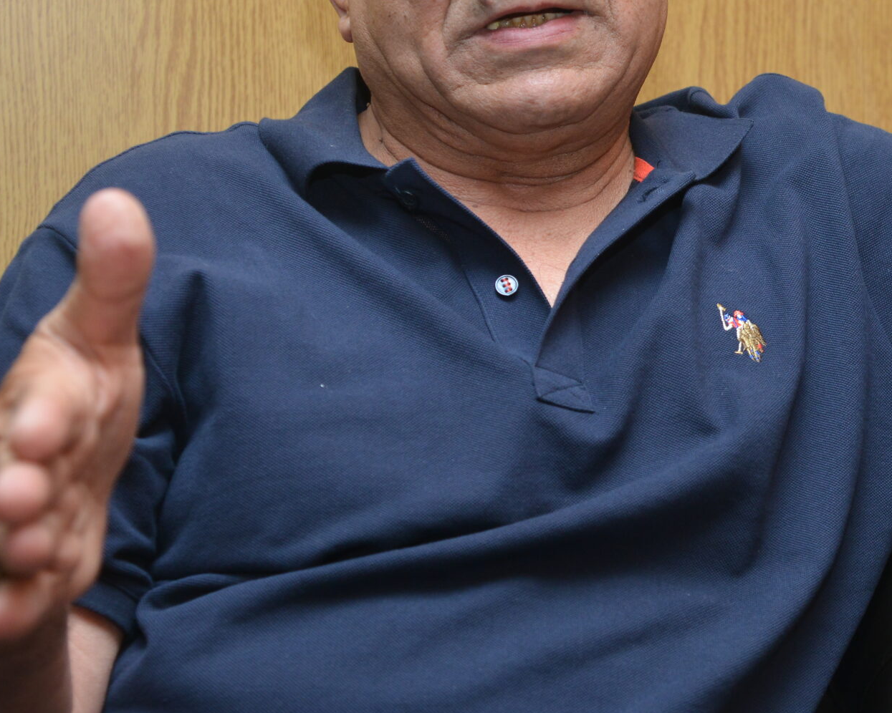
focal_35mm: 112
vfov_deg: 13.7
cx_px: 714
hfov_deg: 17.0
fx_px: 2957
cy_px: 210
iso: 1000
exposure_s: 1/160
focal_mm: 58
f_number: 5
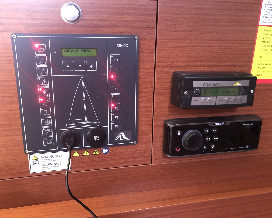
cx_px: 139
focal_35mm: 30
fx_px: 242
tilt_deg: -17.0
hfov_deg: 58.8
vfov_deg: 48.5
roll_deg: +0.1
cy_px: 107
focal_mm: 3.99
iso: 100
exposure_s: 1/6
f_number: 1.8
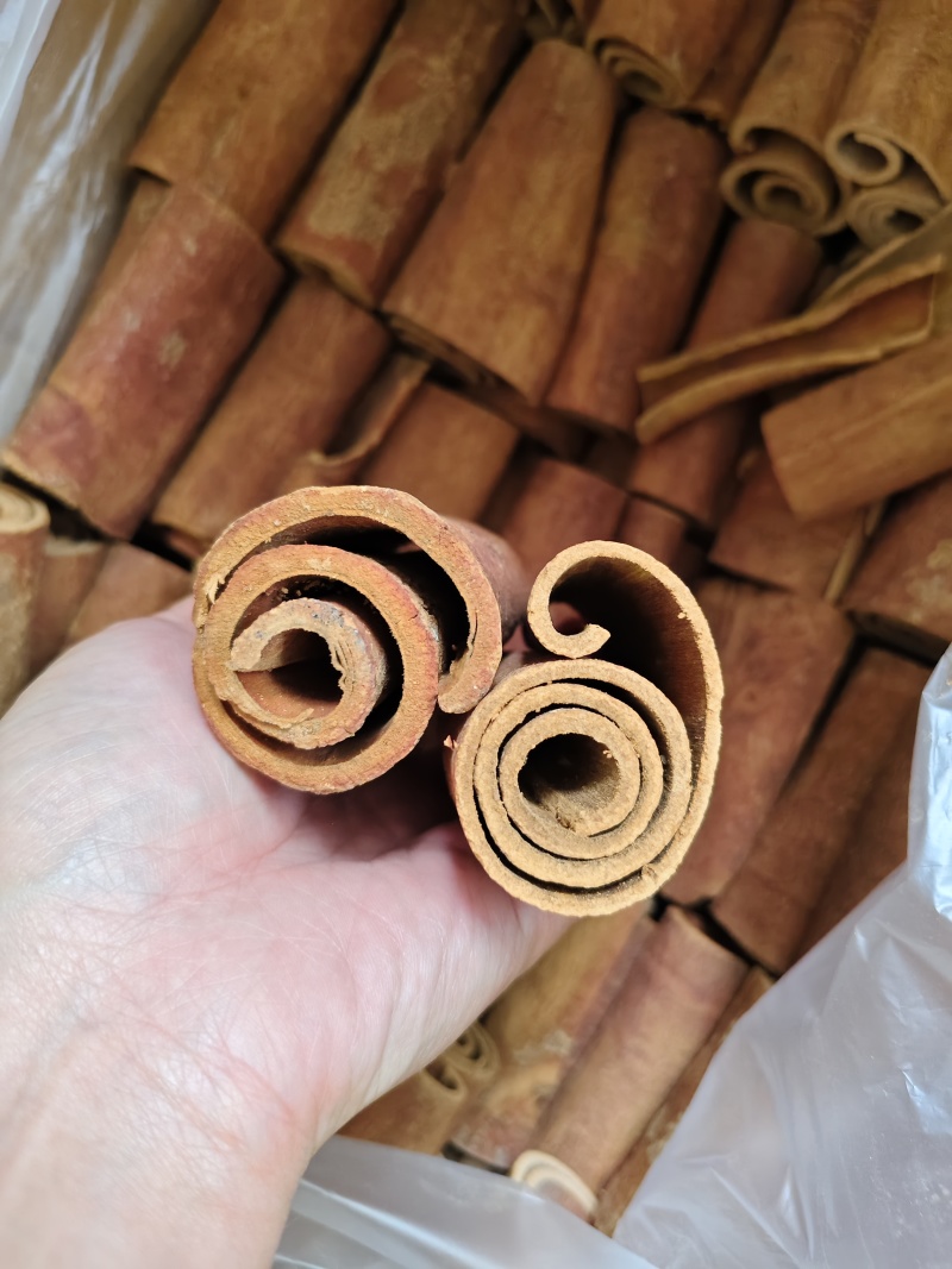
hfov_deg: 58.9
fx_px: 844
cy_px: 634
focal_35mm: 23
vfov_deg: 73.9
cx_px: 476
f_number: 1.88
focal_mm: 5.56
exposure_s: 1/251
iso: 3618
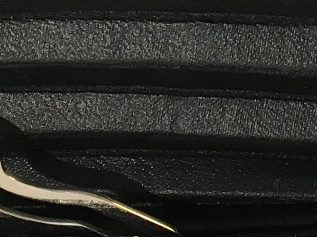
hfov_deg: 11.8
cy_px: -79
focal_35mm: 167
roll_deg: +3.8
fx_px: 1529
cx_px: 187
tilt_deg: -26.3
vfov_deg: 8.7
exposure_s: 1/33
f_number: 2.2
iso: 32
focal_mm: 4.15
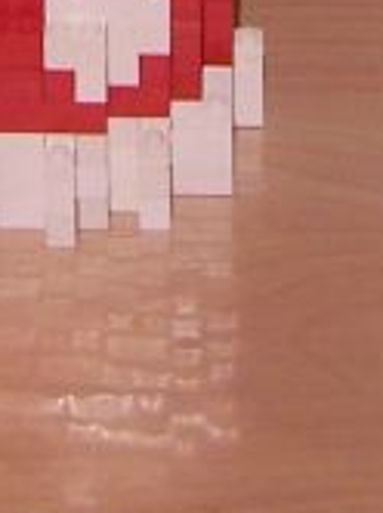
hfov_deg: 6.3
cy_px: -983
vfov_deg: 7.5
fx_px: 3476
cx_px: -65
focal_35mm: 235
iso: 80
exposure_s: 1/2
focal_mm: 6.3
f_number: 2.8
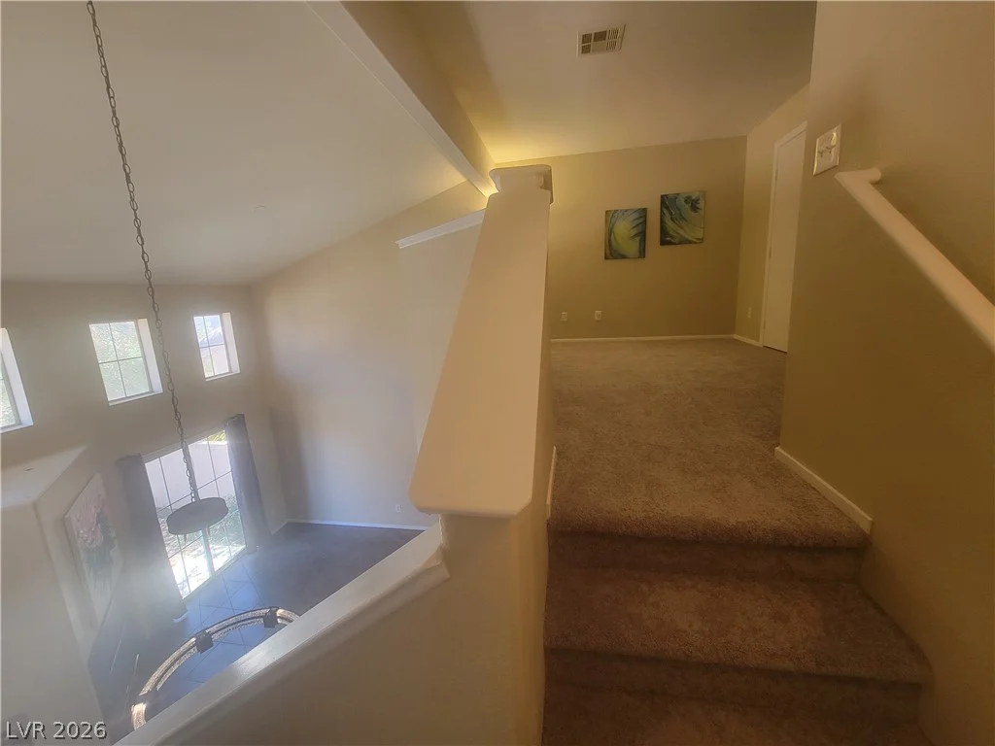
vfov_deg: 89.9
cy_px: 373
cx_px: 498
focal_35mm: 13
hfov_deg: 106.2
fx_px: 374
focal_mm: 2.2
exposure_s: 1/60
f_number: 2.2
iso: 200
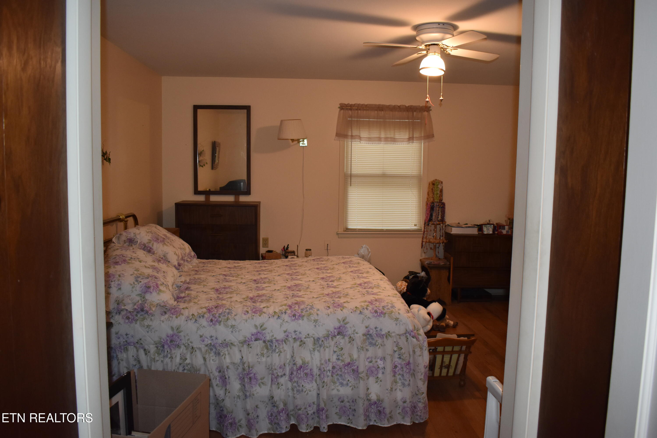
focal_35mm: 30
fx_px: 547
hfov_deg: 61.9
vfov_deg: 43.6
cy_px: 219
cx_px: 328
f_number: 3.5
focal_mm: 20
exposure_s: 1/125
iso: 900
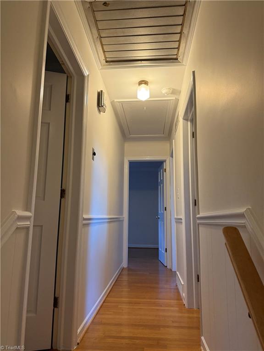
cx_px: 132
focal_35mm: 24
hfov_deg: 56.8
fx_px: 244
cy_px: 176
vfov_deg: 71.6
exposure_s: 1/60.2
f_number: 1.78
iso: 200
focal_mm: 6.76
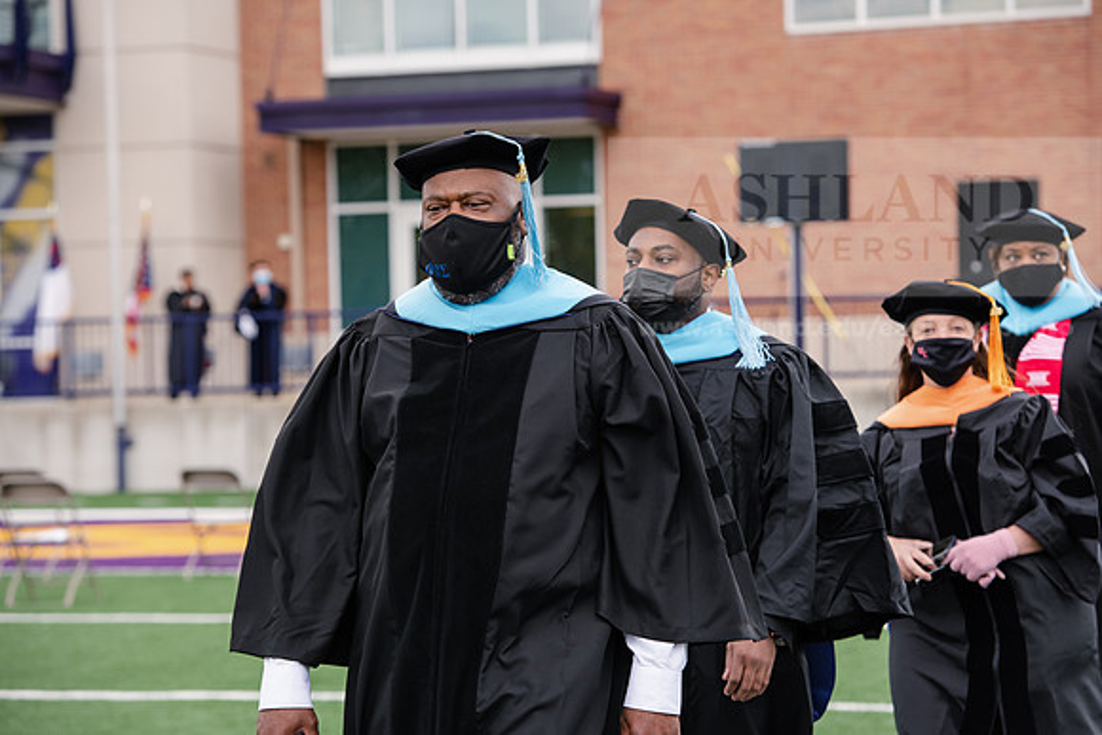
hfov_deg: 16.4
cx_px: 551
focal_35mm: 125
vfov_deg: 11.0
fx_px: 3827
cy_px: 368
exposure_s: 1/640
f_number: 5.6
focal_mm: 125
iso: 500
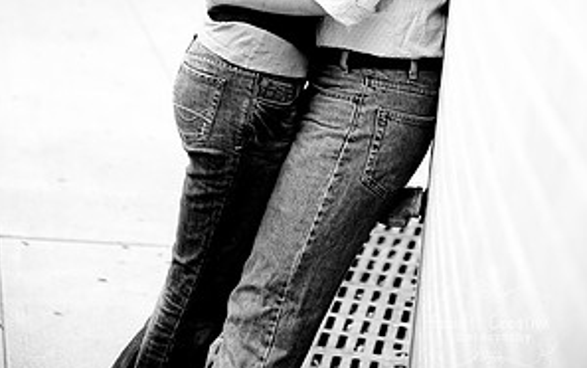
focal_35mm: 108
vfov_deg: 11.9
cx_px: 294
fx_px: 1729
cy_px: -61
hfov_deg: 19.3
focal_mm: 70
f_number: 2.8
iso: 500
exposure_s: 1/250
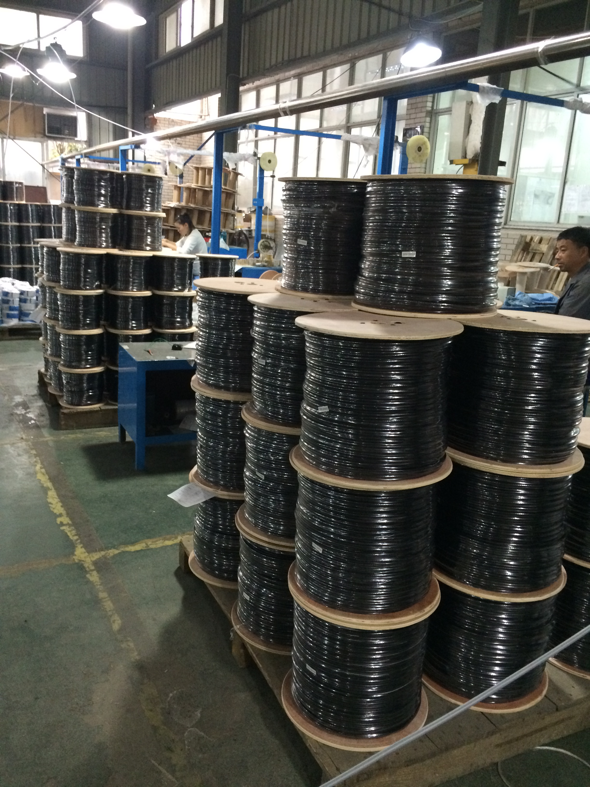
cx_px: 295
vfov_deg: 61.7
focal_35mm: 29
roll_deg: -3.2
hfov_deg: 48.2
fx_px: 659
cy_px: 394
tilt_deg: -15.8
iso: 320
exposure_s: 1/20
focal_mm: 4.15
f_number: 2.2
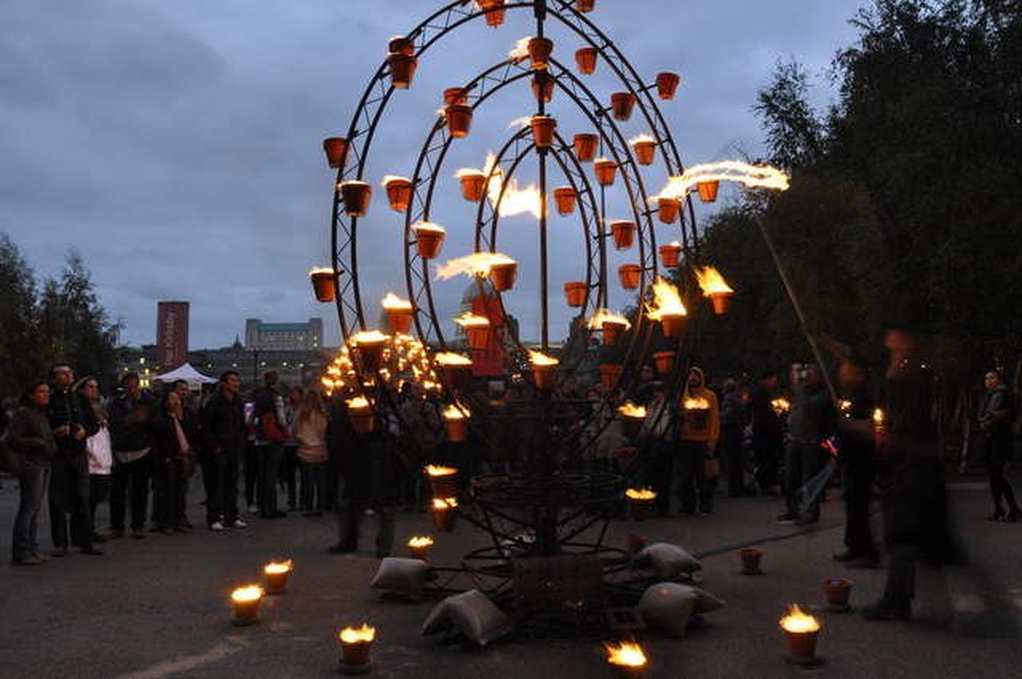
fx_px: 766
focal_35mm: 27
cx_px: 511
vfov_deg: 47.8
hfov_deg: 67.4
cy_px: 340
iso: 400
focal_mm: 18
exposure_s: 1.3
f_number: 13
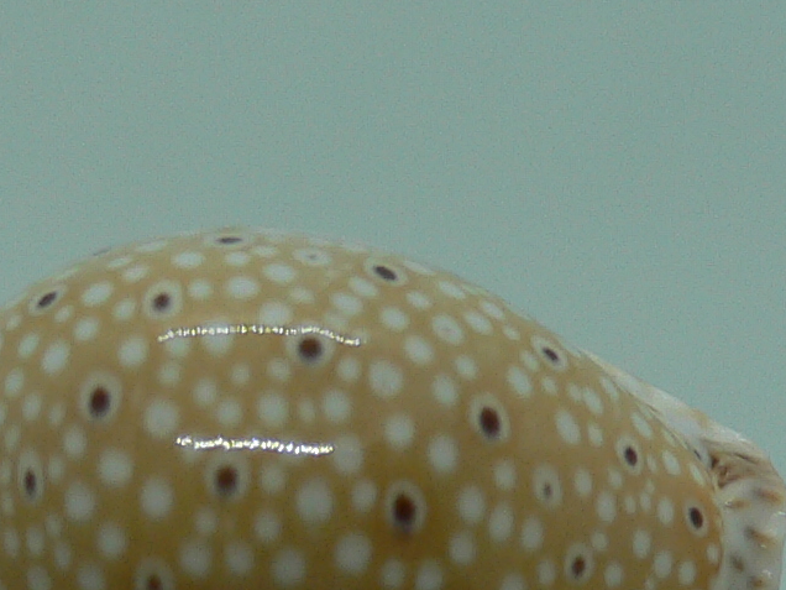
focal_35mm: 111
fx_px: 2520
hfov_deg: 17.7
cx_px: 344
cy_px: 735
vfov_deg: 13.0
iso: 80
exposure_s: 1/60
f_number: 2.8
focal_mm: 4.6
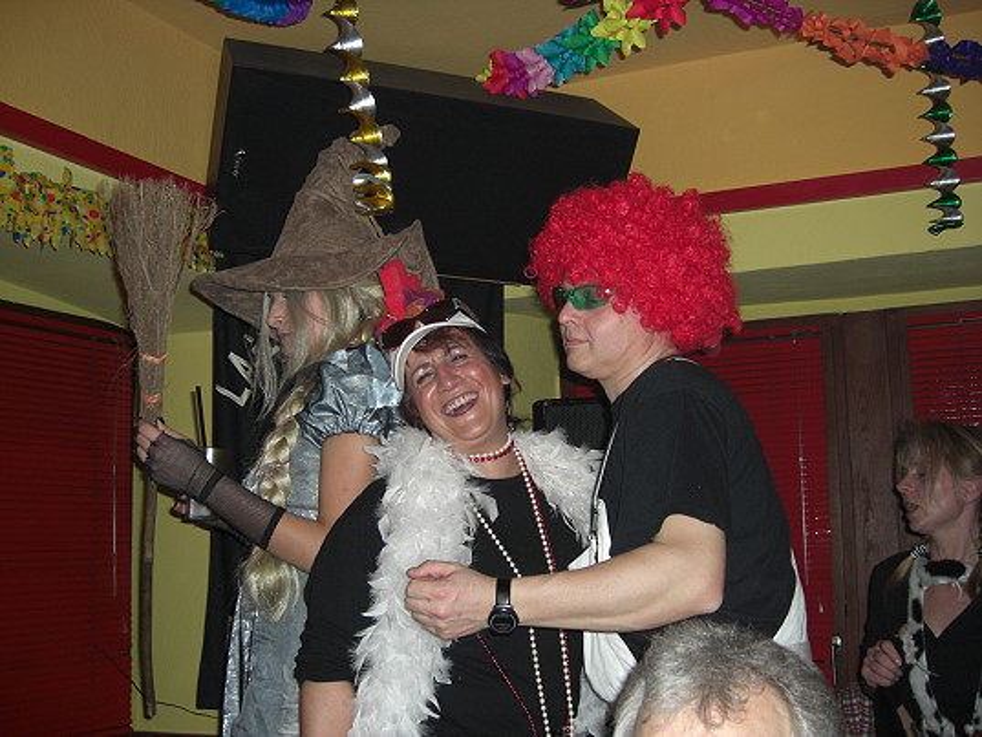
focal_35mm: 38
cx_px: 491
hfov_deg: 49.0
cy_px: 368
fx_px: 1078
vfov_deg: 37.7
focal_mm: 7.9
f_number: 2.8
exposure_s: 1/60
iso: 200
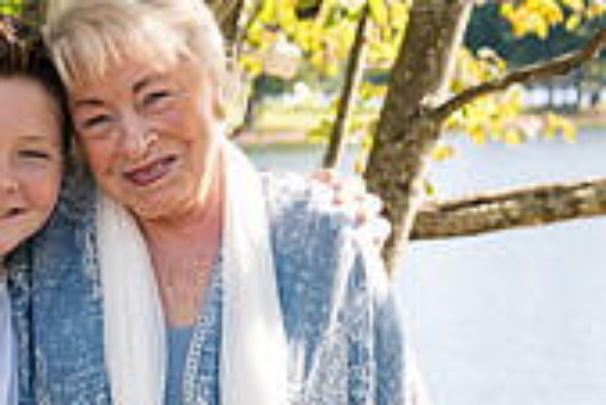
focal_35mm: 137
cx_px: 169
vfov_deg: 9.9
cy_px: 435
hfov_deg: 14.9
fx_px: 2308
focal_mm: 40
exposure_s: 1/250
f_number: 3.5
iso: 160
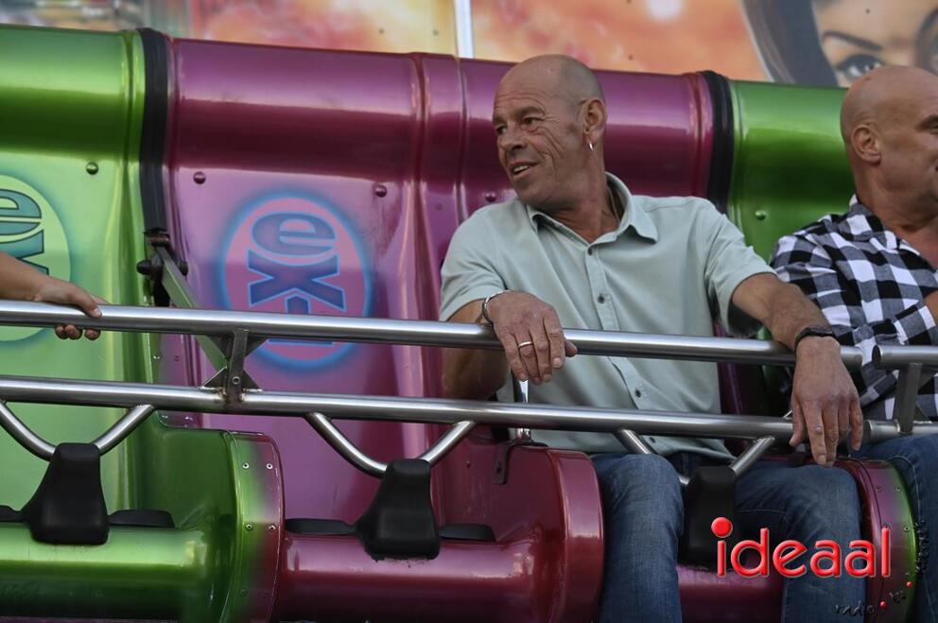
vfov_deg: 8.8
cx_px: 469
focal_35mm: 155
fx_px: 4034
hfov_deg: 13.3
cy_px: 312
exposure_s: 1/1600
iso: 1600
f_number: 5
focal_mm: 155
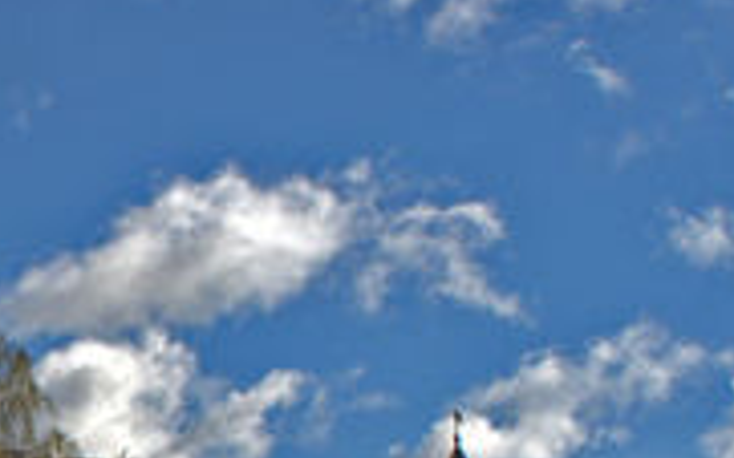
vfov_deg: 6.1
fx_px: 4260
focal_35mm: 213
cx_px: -479
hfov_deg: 9.5
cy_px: 750
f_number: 10
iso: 100
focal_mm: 28
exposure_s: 1/80
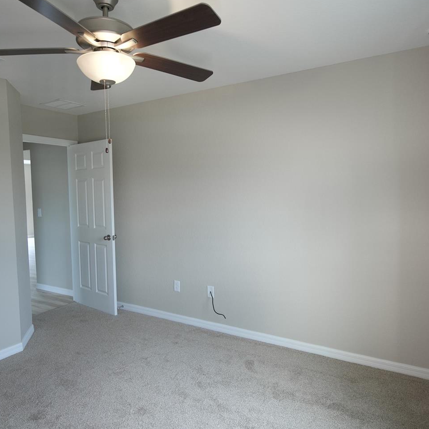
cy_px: 217
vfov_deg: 65.0
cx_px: 201
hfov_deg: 65.0
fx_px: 337
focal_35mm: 24
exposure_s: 1/200
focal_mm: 17
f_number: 2.8
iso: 640
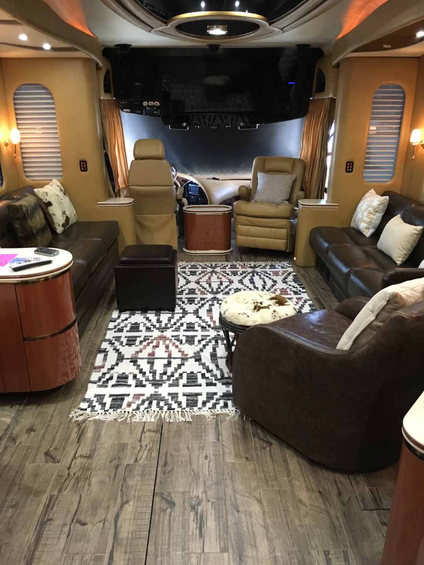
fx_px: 474
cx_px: 212
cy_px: 282
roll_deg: -0.2
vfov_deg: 61.7
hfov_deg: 48.2
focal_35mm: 29
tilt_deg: -18.2
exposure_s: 1/15
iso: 200
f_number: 2.2
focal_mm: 4.15
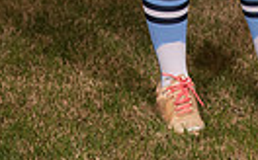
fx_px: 1614
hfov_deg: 9.1
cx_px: 192
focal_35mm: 230
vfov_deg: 5.5
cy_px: -240
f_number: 6.3
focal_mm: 66
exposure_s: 1/320
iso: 800
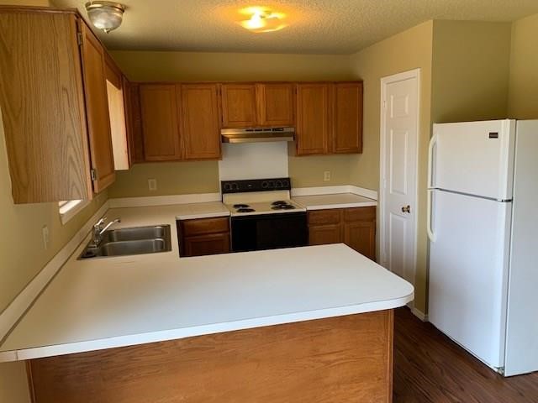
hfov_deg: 67.3
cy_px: 202
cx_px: 269
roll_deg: +0.7
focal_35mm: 26
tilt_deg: -5.9
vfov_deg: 53.1
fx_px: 404
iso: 100
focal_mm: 4.25
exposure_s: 1/121
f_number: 1.8
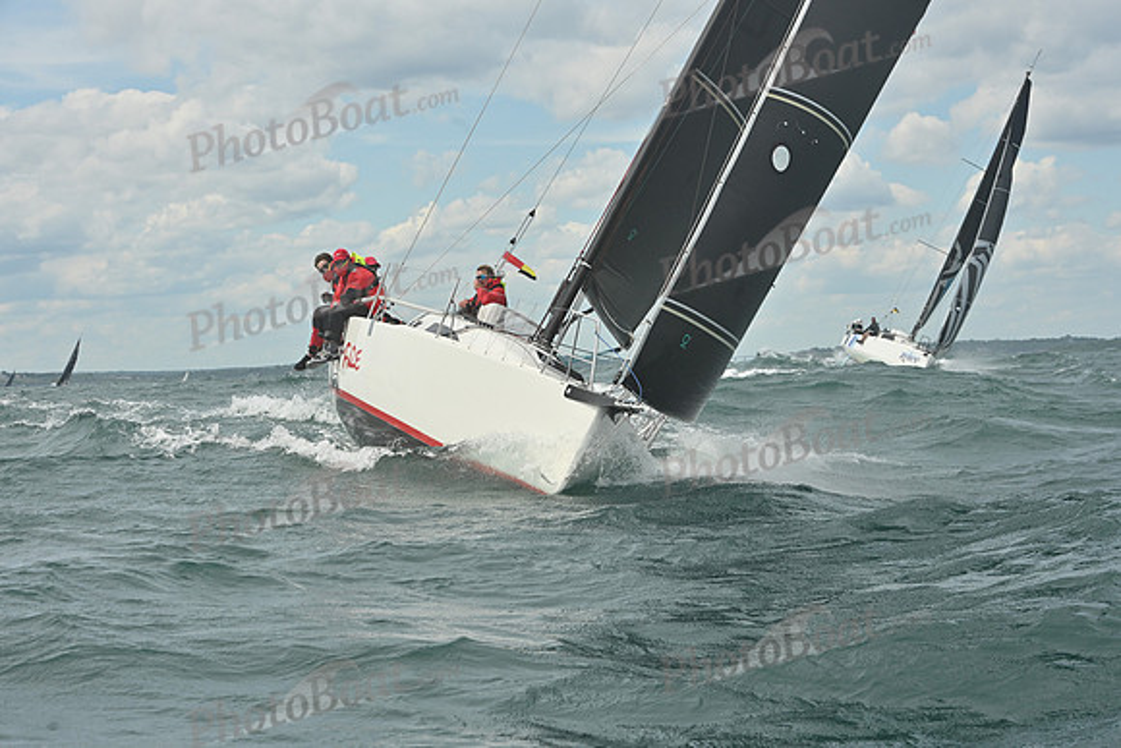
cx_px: 560
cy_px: 374
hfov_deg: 24.8
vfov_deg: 16.7
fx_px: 2554
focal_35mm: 82
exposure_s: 1/1250
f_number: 10
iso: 320
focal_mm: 82
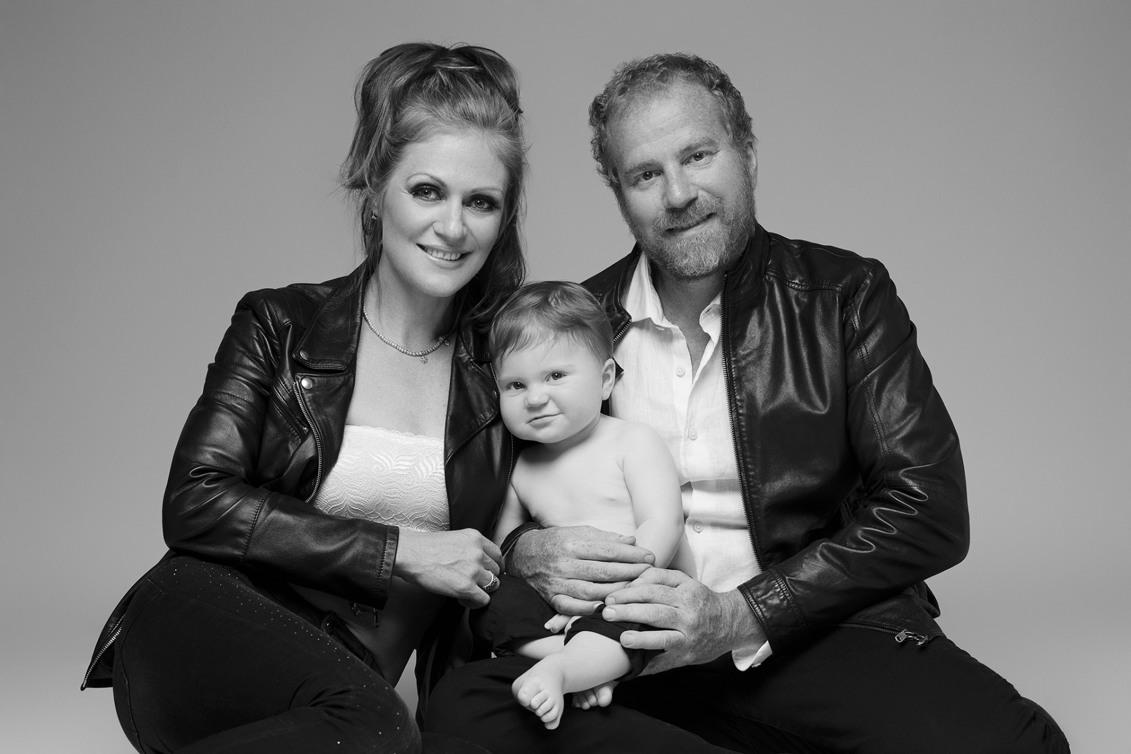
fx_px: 1571
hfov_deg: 39.6
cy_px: 377
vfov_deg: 27.0
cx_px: 566
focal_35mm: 50
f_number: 7.1
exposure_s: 1/200
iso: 160
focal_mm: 50
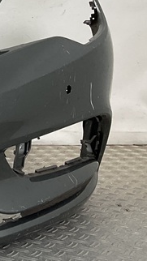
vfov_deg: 21.3
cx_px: -255
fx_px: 686
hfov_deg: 10.0
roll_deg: -0.6
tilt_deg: -7.0
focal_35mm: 99
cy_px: 55
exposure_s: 1/126
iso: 16
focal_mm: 3
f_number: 1.8
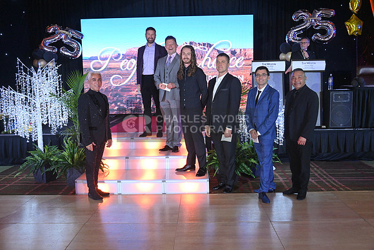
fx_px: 364
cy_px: 125
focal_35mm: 35
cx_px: 187
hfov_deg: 54.4
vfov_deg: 37.9
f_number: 6.3
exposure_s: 1/320
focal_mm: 35
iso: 3200
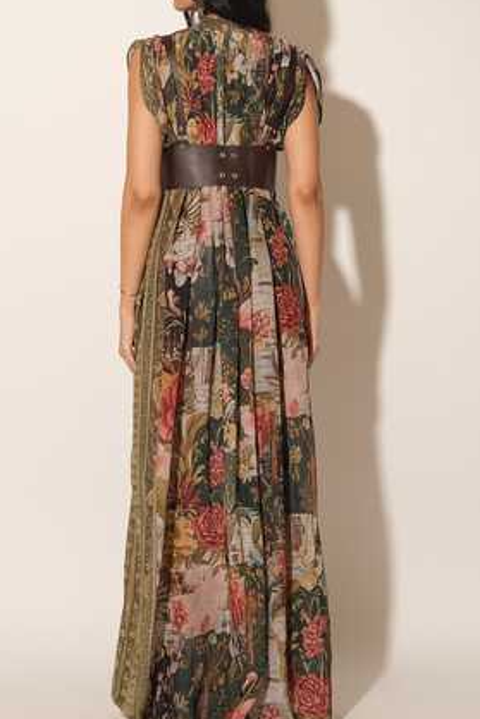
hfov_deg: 21.3
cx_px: 215
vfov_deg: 31.4
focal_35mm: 64
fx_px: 1279
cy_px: 331
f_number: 5
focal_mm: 34.2
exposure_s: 1/160
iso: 160
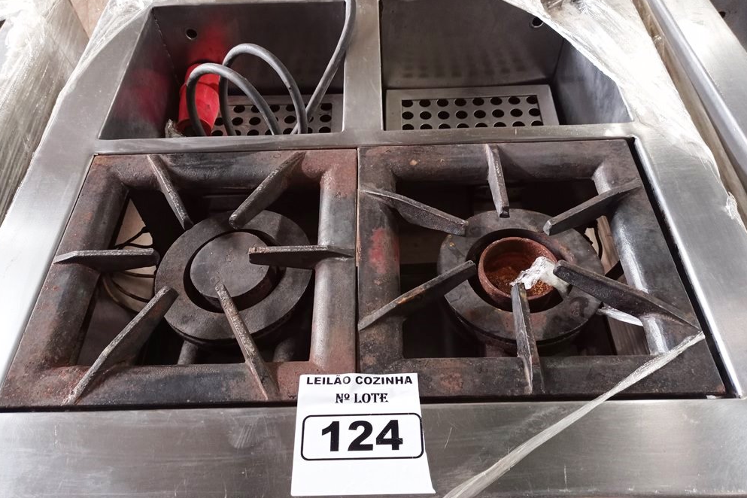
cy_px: 248
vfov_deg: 43.6
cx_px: 366
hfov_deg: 61.9
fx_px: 622
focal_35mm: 30
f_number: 1.79
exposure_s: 1/24
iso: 580
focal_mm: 4.7
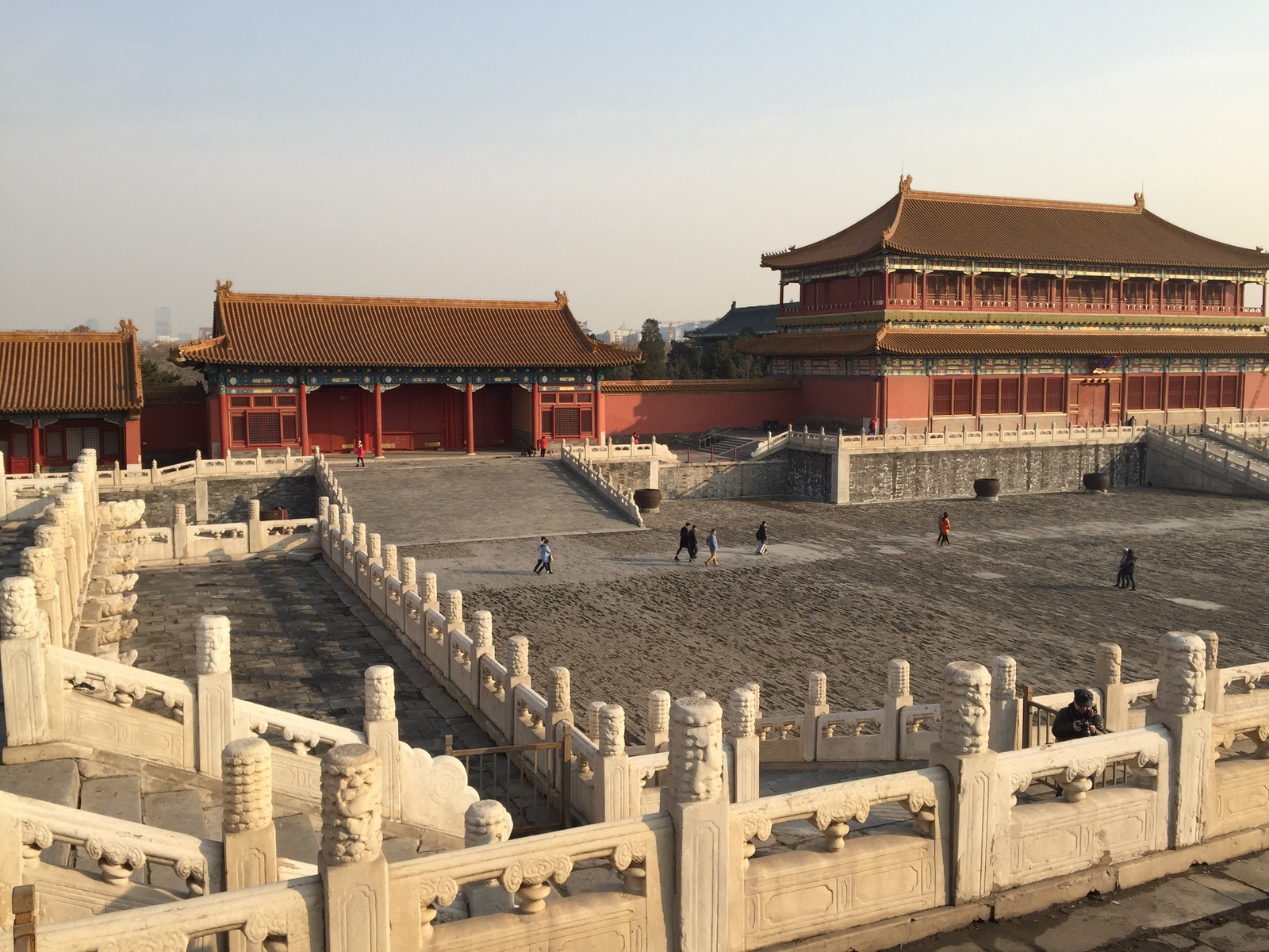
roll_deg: +0.8
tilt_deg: -5.0
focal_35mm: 29
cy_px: 476
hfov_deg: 61.7
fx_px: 1063
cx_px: 634
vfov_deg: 48.2
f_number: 2.2
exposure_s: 1/1163
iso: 32
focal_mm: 4.15
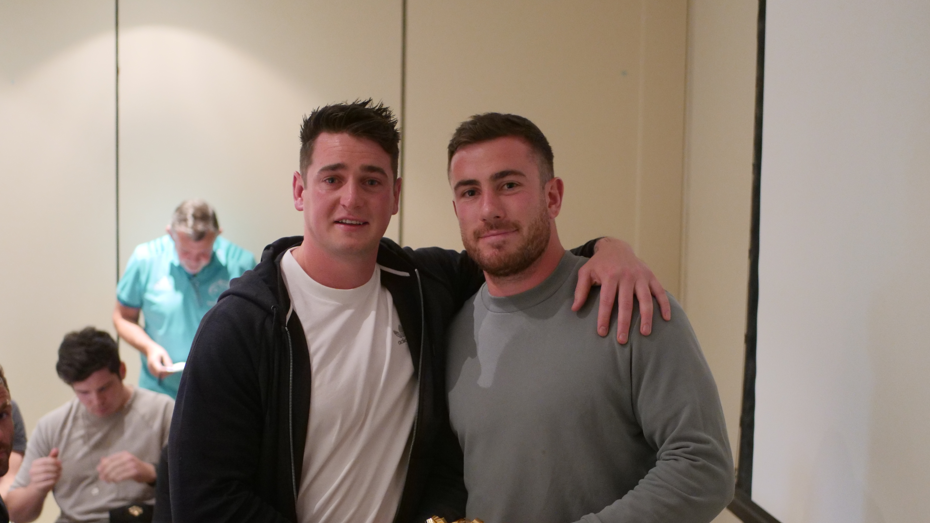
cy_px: 334
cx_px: 463
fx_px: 1356
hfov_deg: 37.8
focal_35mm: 55
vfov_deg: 21.8
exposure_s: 1/60
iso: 2000
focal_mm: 25
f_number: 1.7
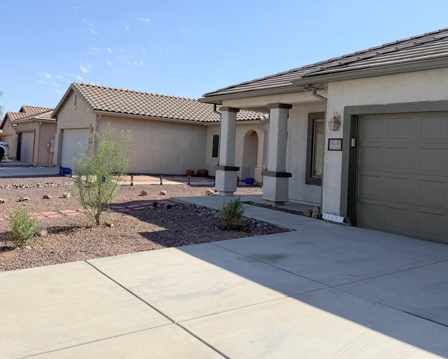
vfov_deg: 45.5
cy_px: 140
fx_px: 424
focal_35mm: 32
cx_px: 200
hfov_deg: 55.5
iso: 80
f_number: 1.78
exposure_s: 1/6173
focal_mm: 6.76
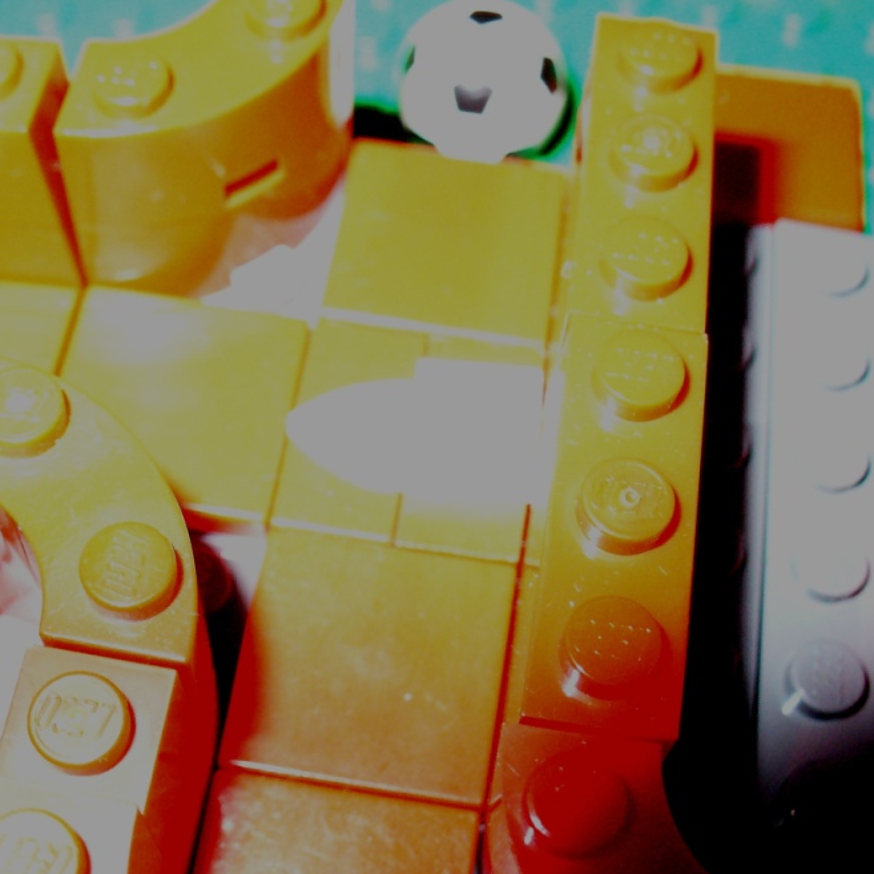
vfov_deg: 33.4
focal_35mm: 51
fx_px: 1457
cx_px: 364
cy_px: 420
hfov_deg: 33.3
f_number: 2.8
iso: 400
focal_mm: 6.1
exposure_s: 1/60
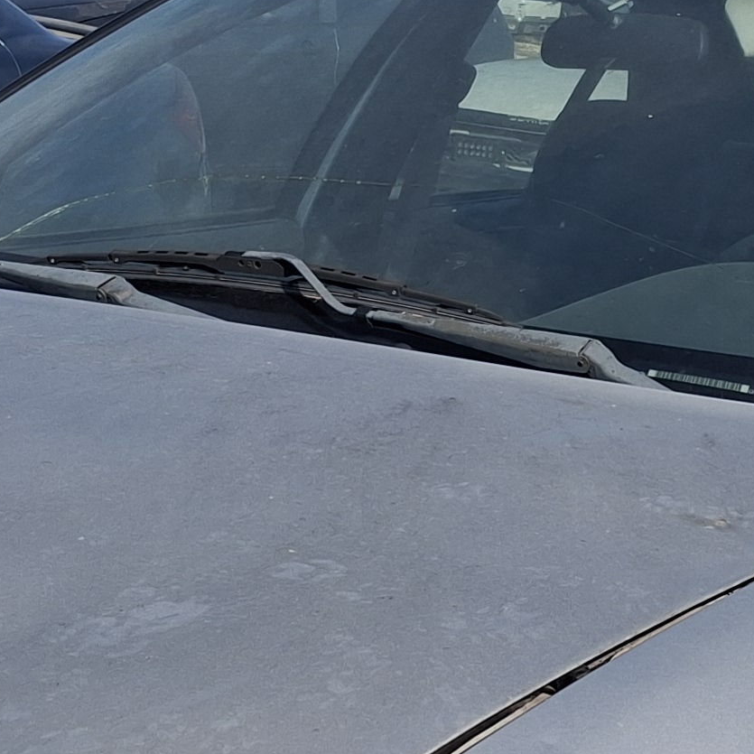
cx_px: 543
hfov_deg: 16.1
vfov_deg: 16.1
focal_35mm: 108
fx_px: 2661
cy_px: 303
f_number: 1.8
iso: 32
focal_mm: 4.69
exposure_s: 1/2049
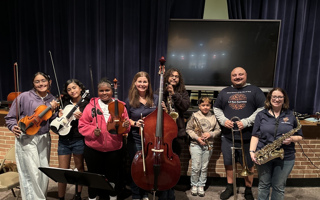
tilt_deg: -8.1
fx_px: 227
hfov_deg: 70.4
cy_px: 108
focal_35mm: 26
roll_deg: -1.5
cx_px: 160
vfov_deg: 47.6
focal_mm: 6.86
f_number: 1.78
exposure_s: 1/30
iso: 1000
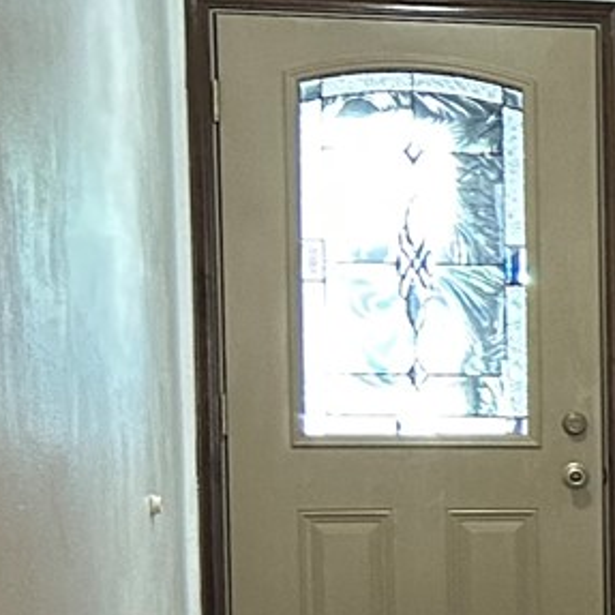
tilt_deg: -5.6
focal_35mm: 154
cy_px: 581
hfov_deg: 9.8
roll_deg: -0.2
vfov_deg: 11.3
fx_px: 3095
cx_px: 1528
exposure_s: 1/60
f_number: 1.5
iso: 250
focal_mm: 5.7
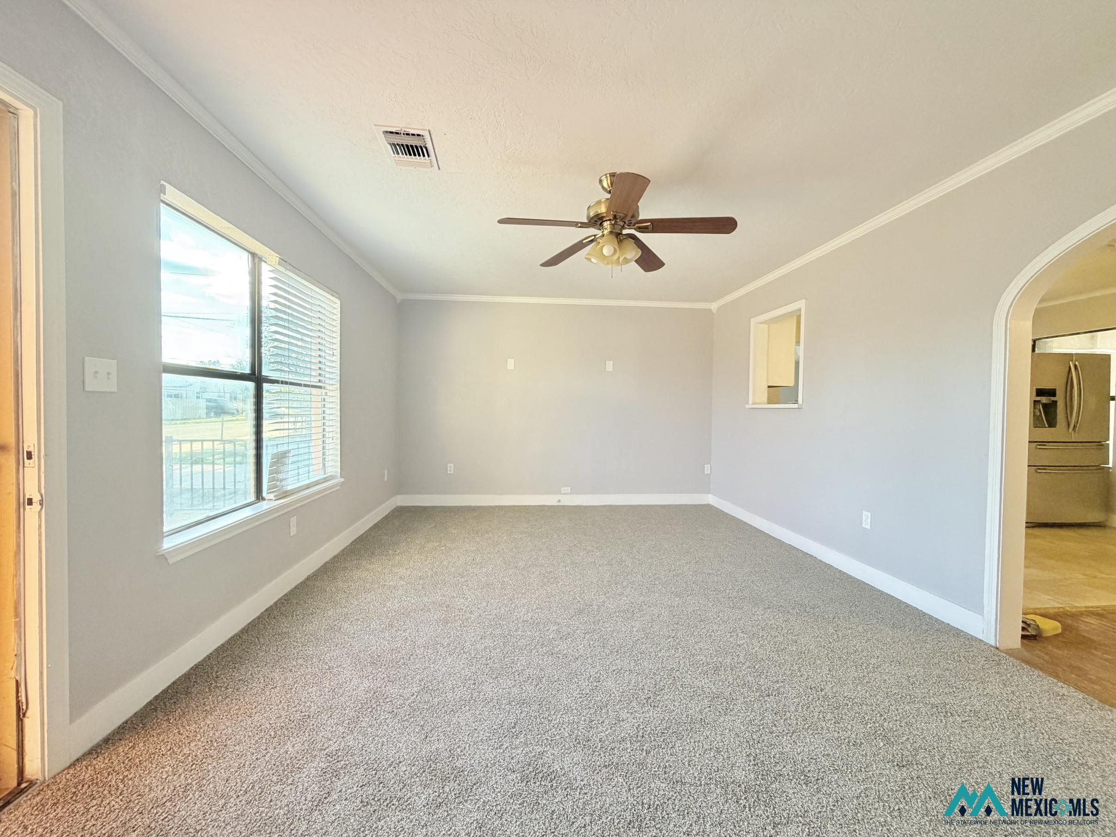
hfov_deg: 102.1
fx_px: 451
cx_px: 558
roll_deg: -0.7
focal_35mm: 14
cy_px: 418
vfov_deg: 85.7
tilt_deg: -0.5
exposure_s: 1/121
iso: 160
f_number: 2.2
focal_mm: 2.22
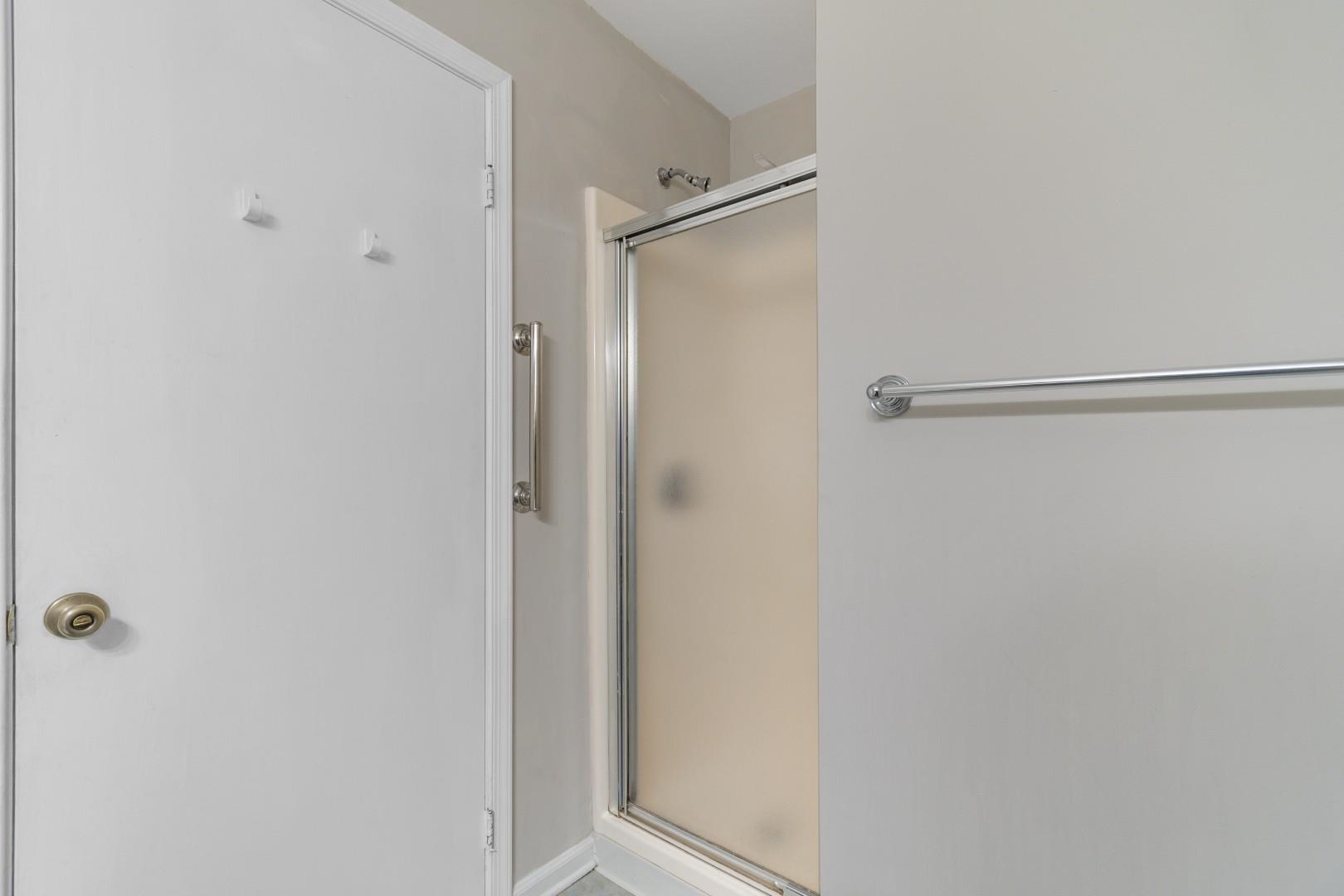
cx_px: 672
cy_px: 448
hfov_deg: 100.4
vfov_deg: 77.3
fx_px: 560
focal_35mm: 15
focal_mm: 10
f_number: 4.5
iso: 100
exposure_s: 1/13
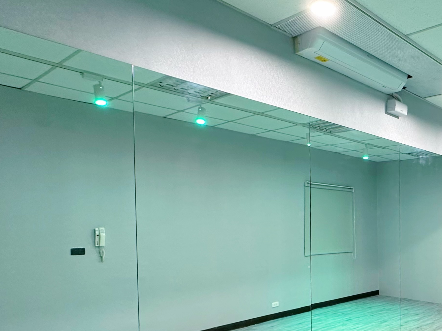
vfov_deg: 44.3
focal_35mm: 31
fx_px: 396
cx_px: 394
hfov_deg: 51.8
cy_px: 239
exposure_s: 1/60
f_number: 2.2
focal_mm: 2.22
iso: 200
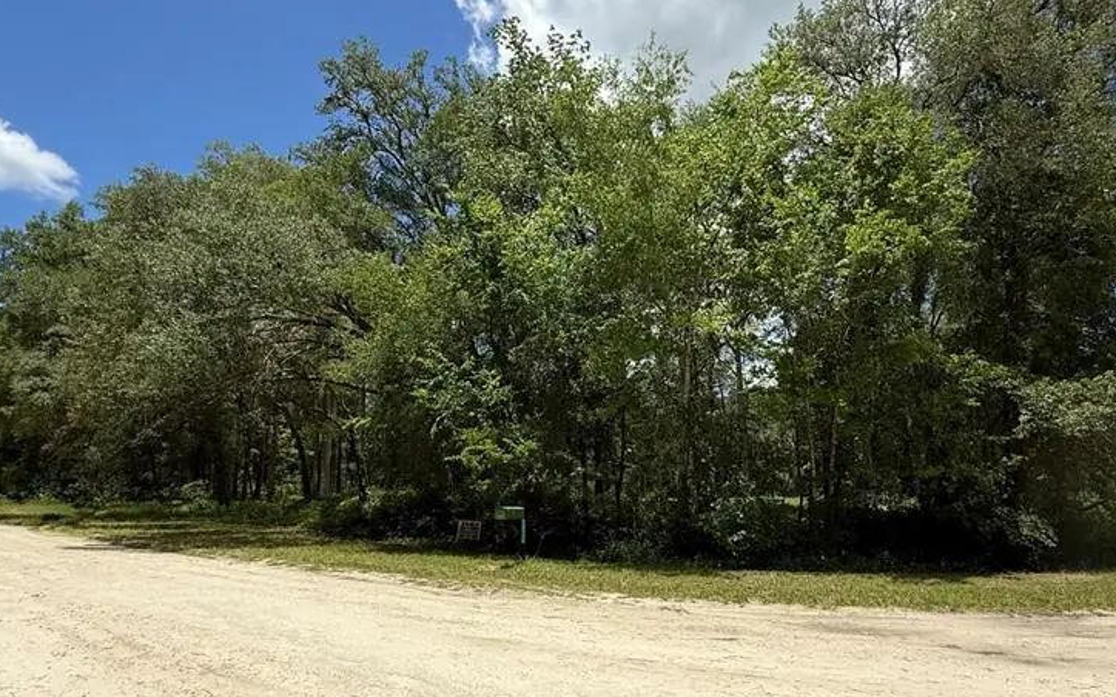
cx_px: 583
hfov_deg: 82.3
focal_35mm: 21
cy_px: 382
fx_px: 639
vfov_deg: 57.1
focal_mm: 2.22
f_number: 2.2
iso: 64
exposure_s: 1/1399
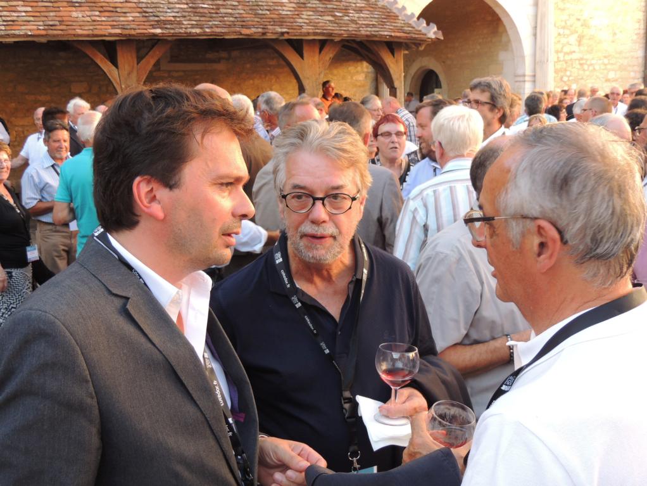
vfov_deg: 36.0
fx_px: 748
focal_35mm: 40
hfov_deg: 46.8
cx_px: 324
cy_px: 243
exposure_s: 1/60
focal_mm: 7.1
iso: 100
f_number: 3.3
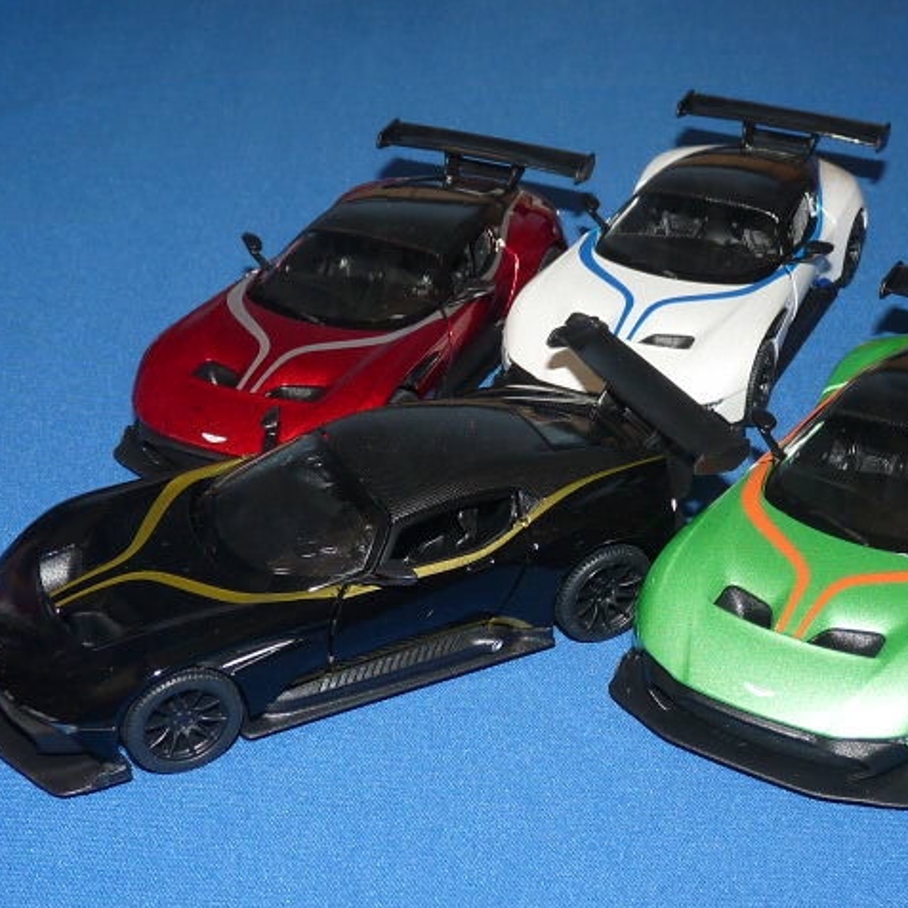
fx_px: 1692
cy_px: 452
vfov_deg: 30.0
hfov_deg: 30.0
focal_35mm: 57
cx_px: 555
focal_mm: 4.8
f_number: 2.8
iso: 100
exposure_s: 1/30
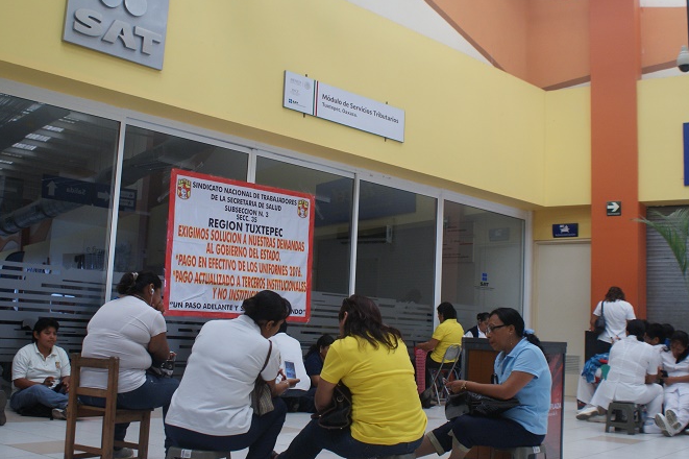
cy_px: 207
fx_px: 765
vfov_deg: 33.3
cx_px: 348
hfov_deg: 48.5
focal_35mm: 40
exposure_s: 1/40
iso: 400
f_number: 4
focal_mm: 22
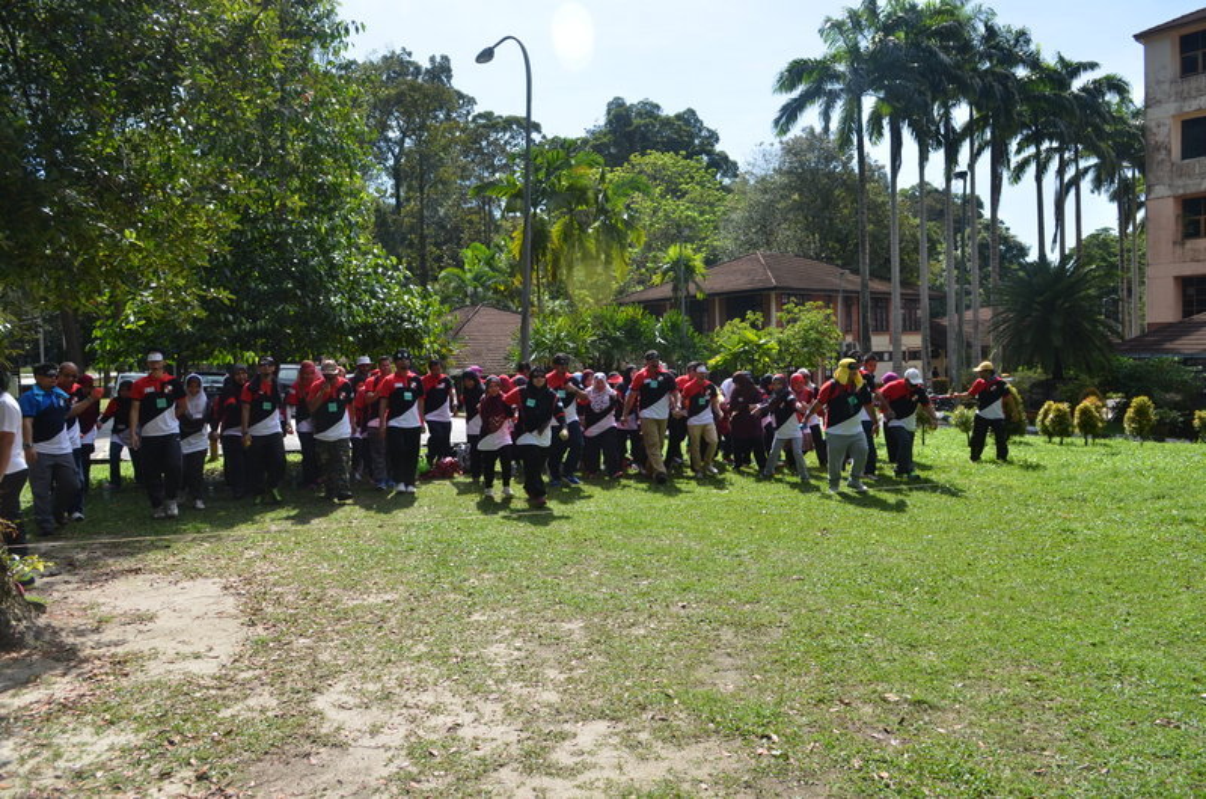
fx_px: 853
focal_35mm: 26
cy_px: 400
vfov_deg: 50.2
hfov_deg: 70.5
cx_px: 603
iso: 250
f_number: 5
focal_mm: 17
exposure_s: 1/1000
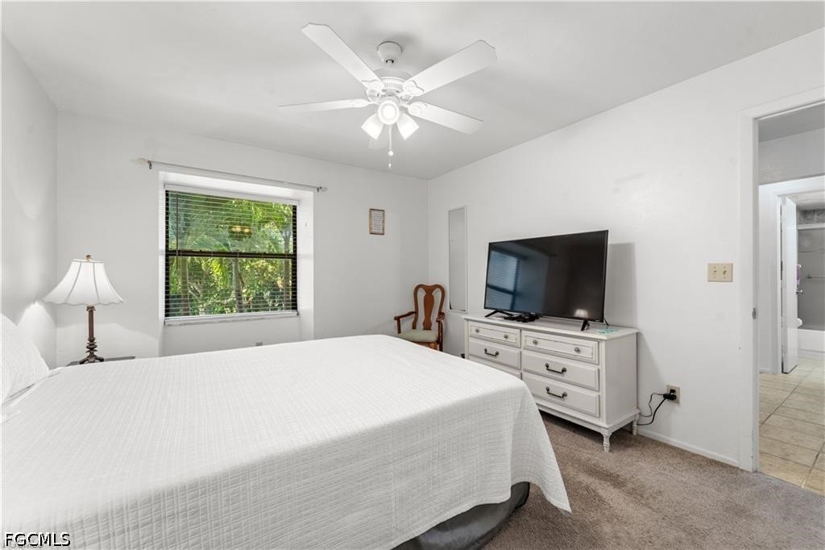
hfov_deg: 104.3
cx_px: 412
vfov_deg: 81.2
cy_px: 275
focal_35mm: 14
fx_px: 321
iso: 250
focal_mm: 14
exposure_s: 1/4
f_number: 8
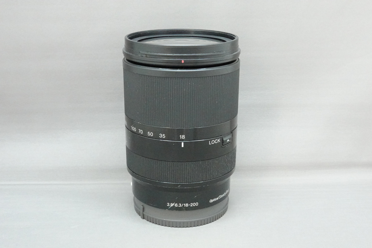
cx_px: 186
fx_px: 496
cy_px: 124
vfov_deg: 28.1
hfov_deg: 41.1
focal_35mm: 48
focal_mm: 18.24
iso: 5000
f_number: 8
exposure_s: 1/50
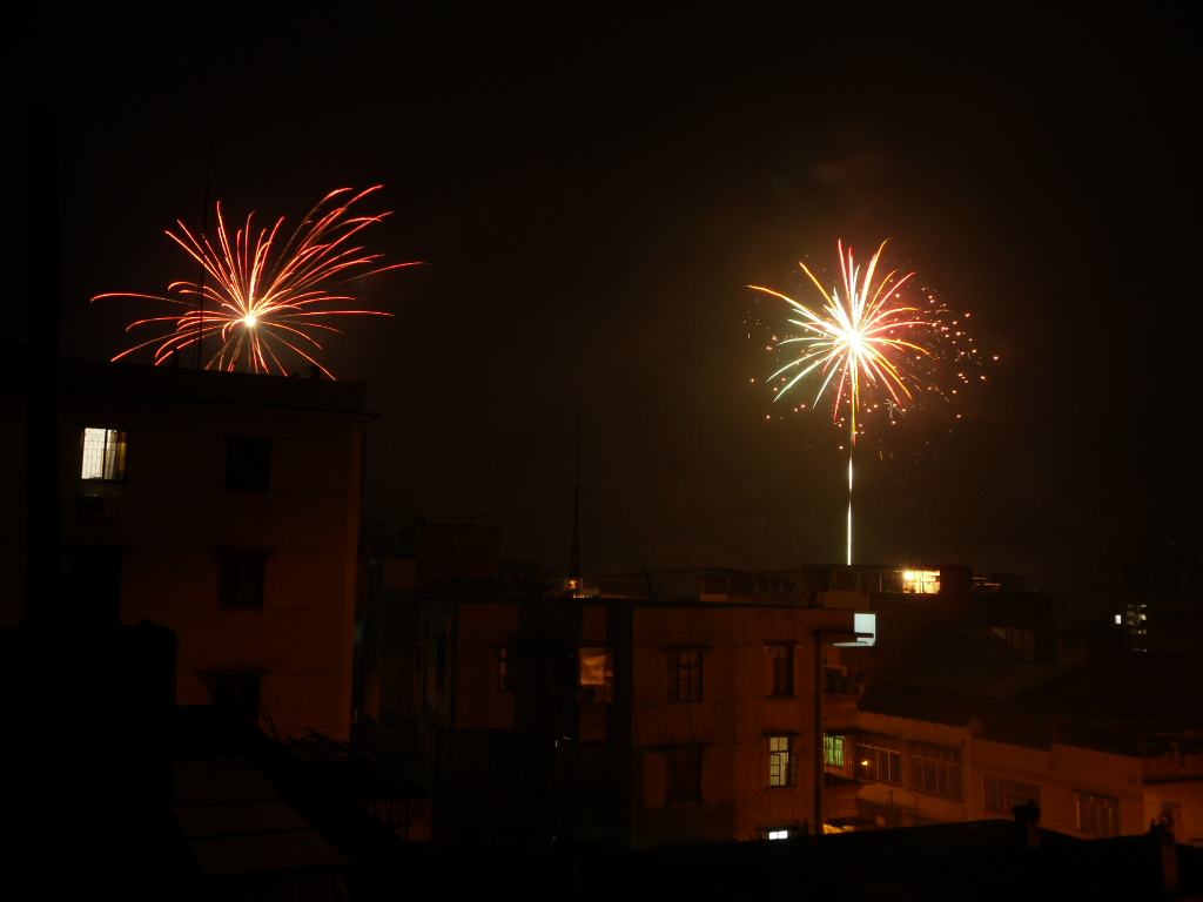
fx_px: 1564
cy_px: 451
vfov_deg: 32.2
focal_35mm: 45
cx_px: 602
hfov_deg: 42.1
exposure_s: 4
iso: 100
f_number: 3.5
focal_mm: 6.3
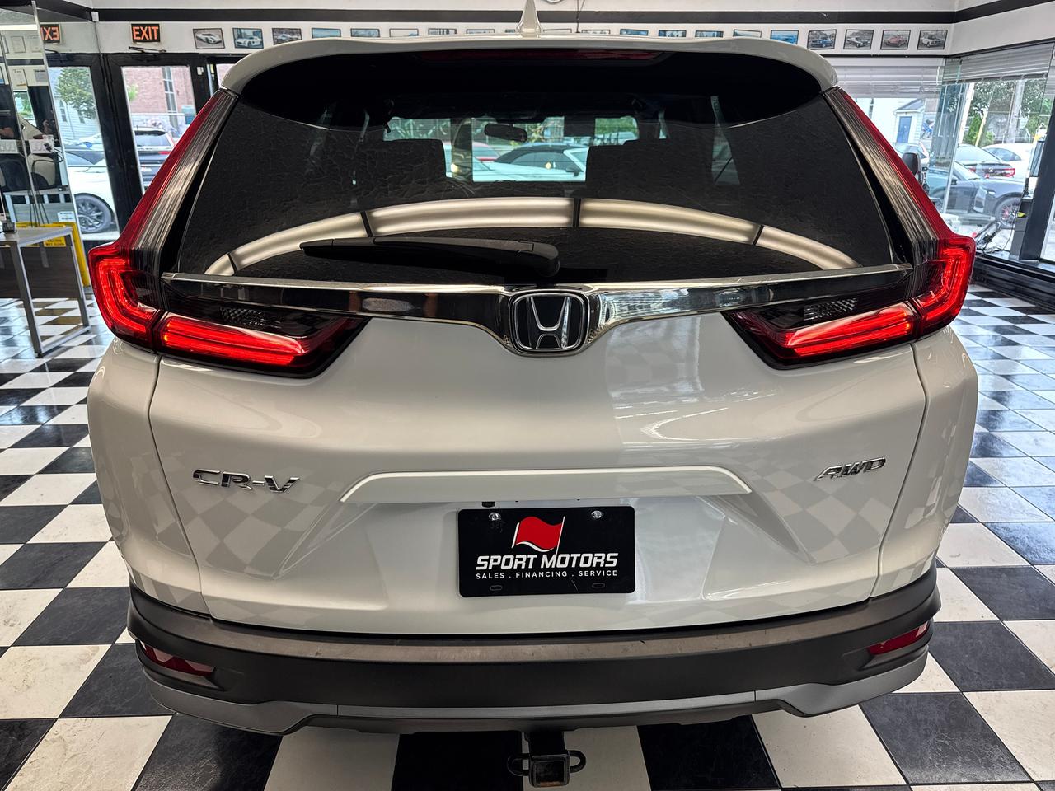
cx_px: 528
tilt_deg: -19.4
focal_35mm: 24
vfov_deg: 56.8
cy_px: 396
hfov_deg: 71.6
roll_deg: -0.2
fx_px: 731
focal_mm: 6.76
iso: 160
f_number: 1.78
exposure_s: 1/120
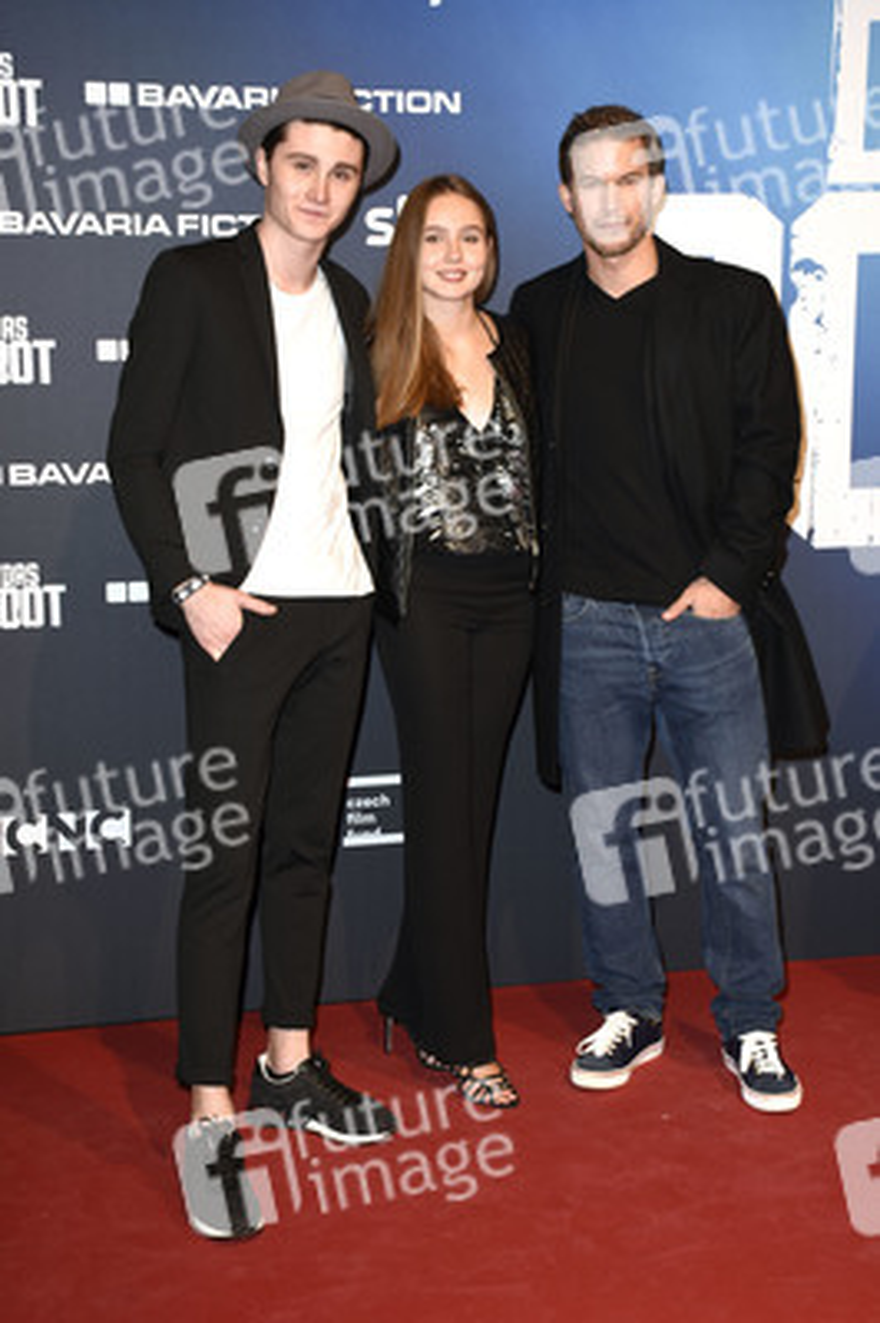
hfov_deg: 25.7
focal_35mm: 52
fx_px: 1928
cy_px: 662
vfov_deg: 37.9
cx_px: 440
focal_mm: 35
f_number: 6.3
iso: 500
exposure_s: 1/160
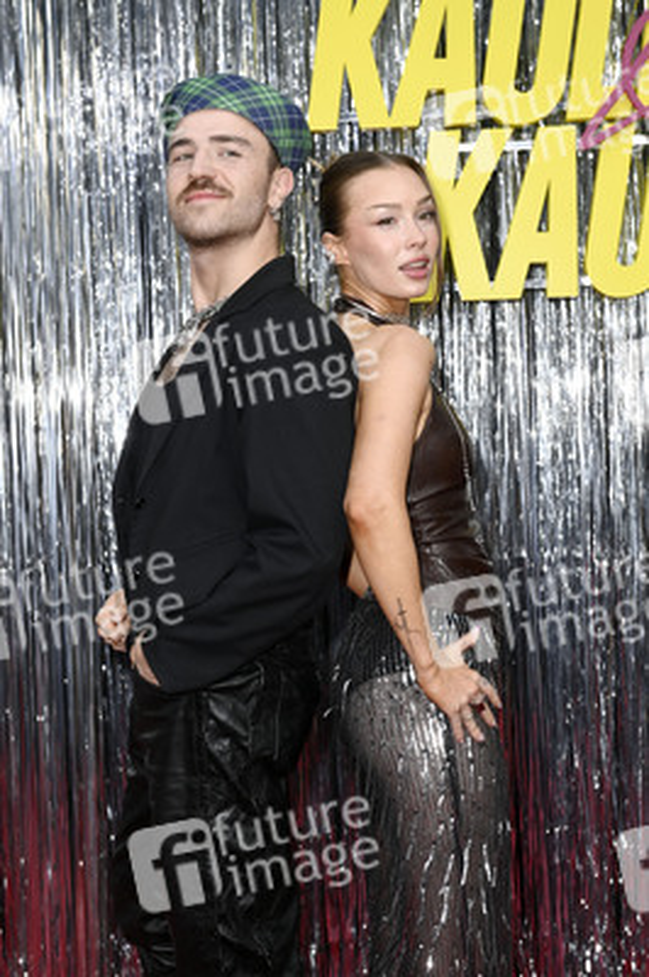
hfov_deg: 19.4
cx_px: 324
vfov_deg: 28.9
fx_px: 1896
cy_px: 488
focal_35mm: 70
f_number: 5.6
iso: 400
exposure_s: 1/320
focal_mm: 70
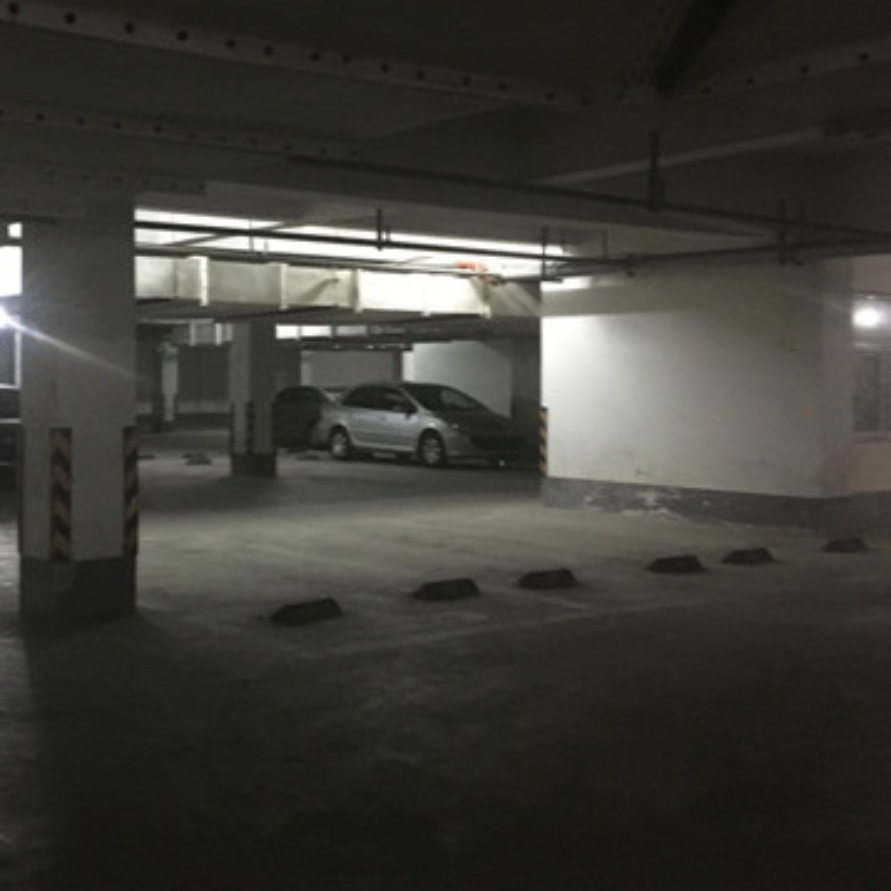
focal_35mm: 43
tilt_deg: -1.5
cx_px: 249
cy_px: 391
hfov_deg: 38.4
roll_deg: -0.3
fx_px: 1252
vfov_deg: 39.1
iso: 640
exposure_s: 1/17
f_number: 2.2
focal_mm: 4.15
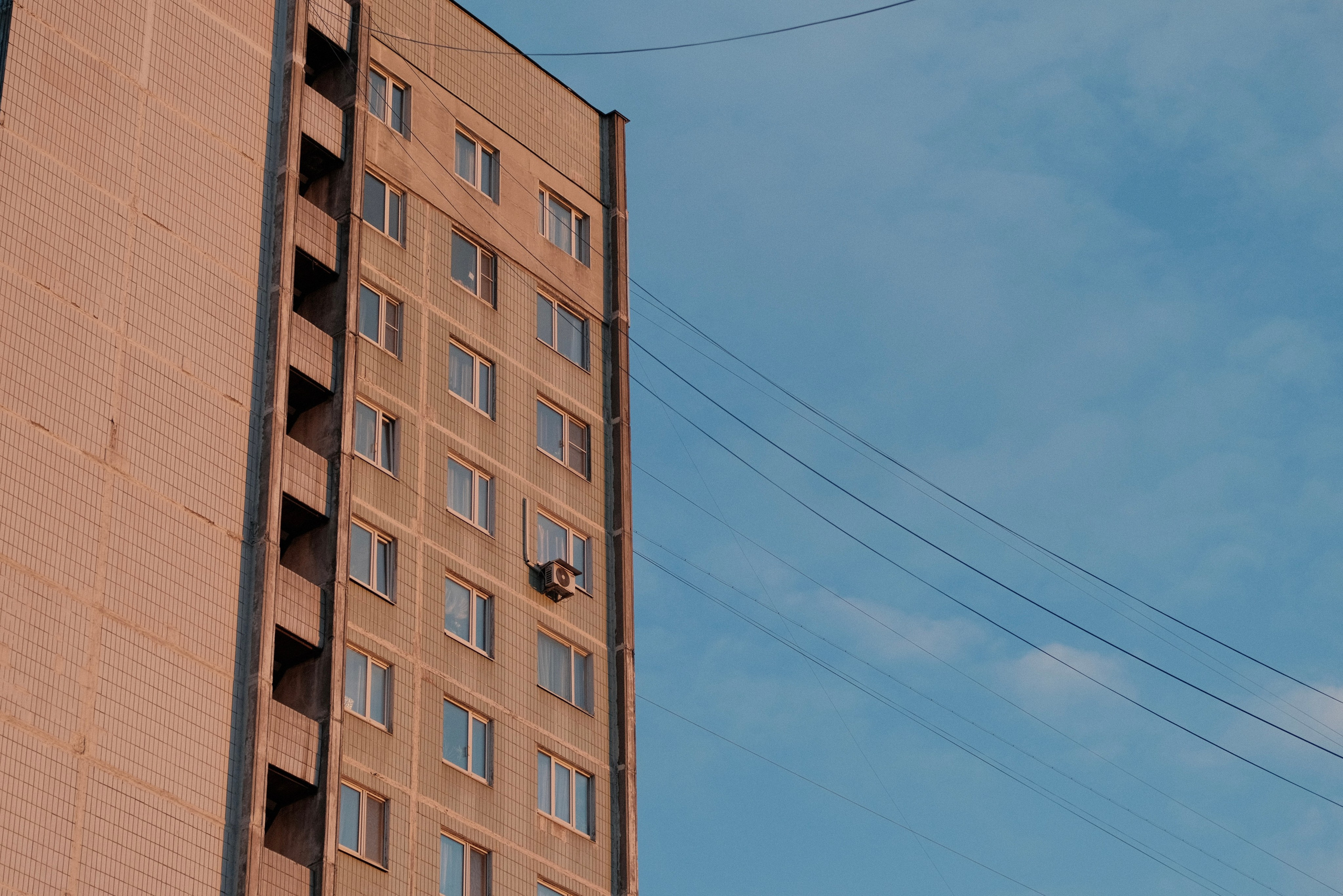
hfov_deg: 27.0
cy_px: 448
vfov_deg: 18.2
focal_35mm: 75
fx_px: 2798
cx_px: 672
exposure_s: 1/1300
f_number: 2.8
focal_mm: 50
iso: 640
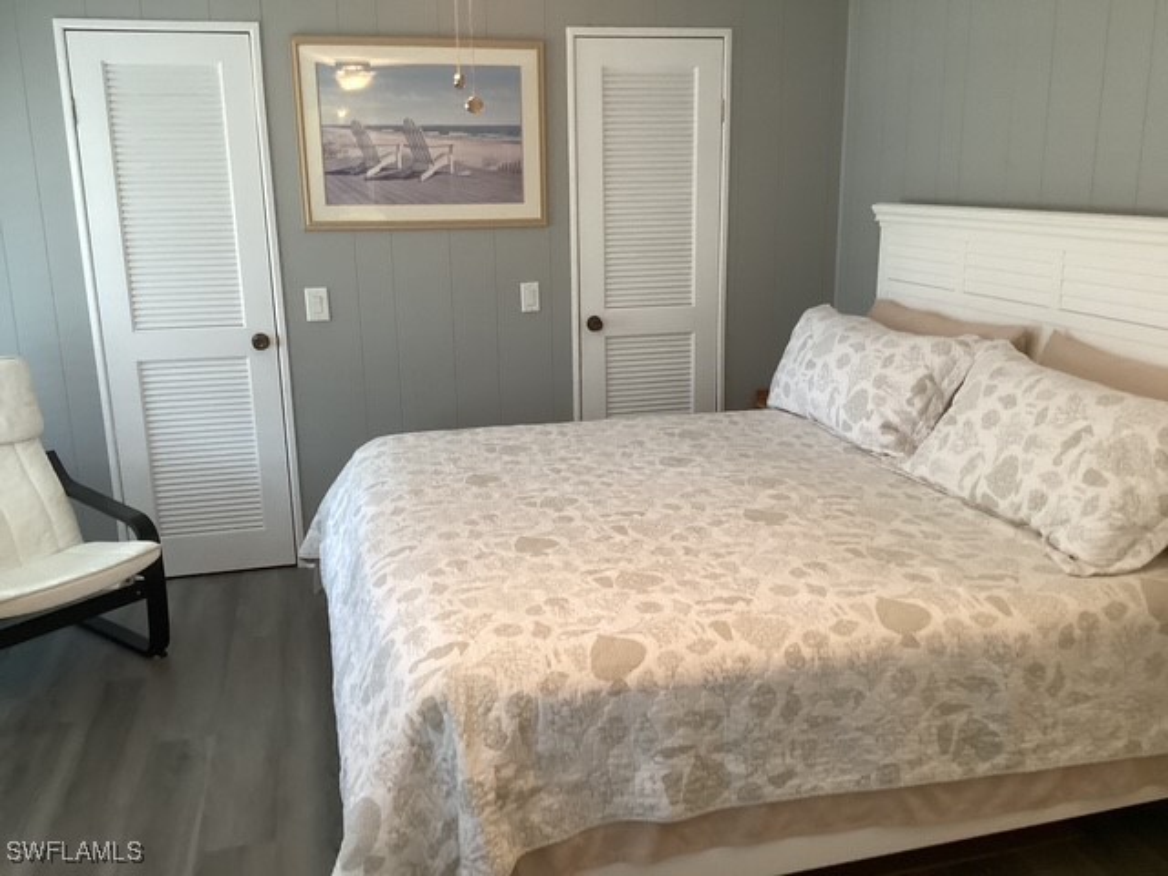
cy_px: 438
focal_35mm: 31
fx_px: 1046
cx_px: 584
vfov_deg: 45.4
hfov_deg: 58.4
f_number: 2.4
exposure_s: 1/50
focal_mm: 3.3
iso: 200
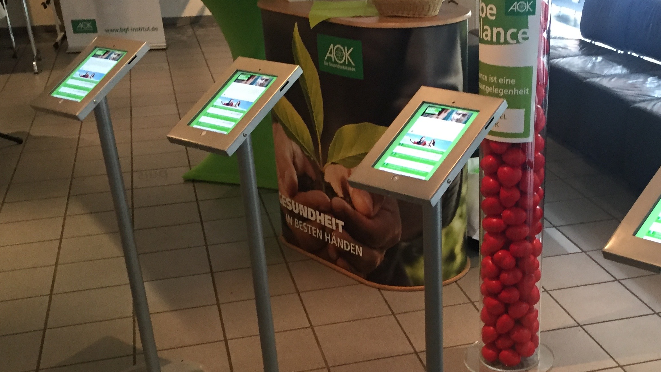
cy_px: 294
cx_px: 433
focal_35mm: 50
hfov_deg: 40.9
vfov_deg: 23.6
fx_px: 876
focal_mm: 4.15
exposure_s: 1/33
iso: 200
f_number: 2.2
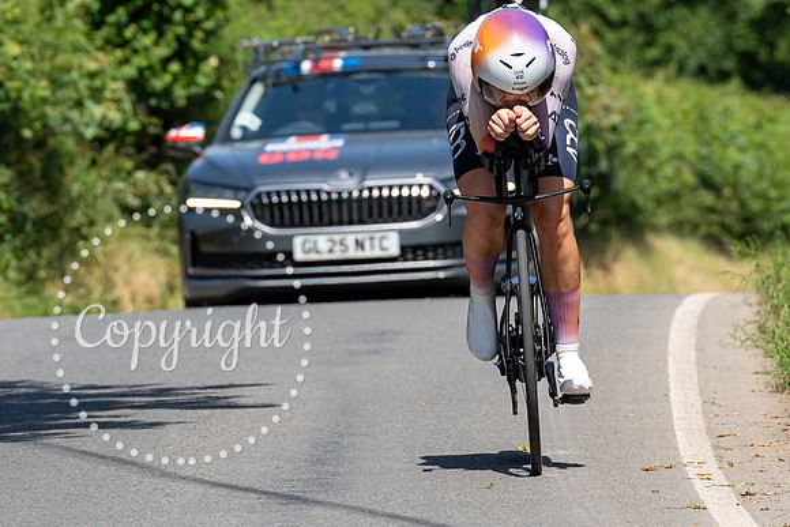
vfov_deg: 2.6
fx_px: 11697
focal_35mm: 533
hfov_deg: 3.9
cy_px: 220
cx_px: 538
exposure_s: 1/1000
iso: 200
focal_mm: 200
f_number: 5
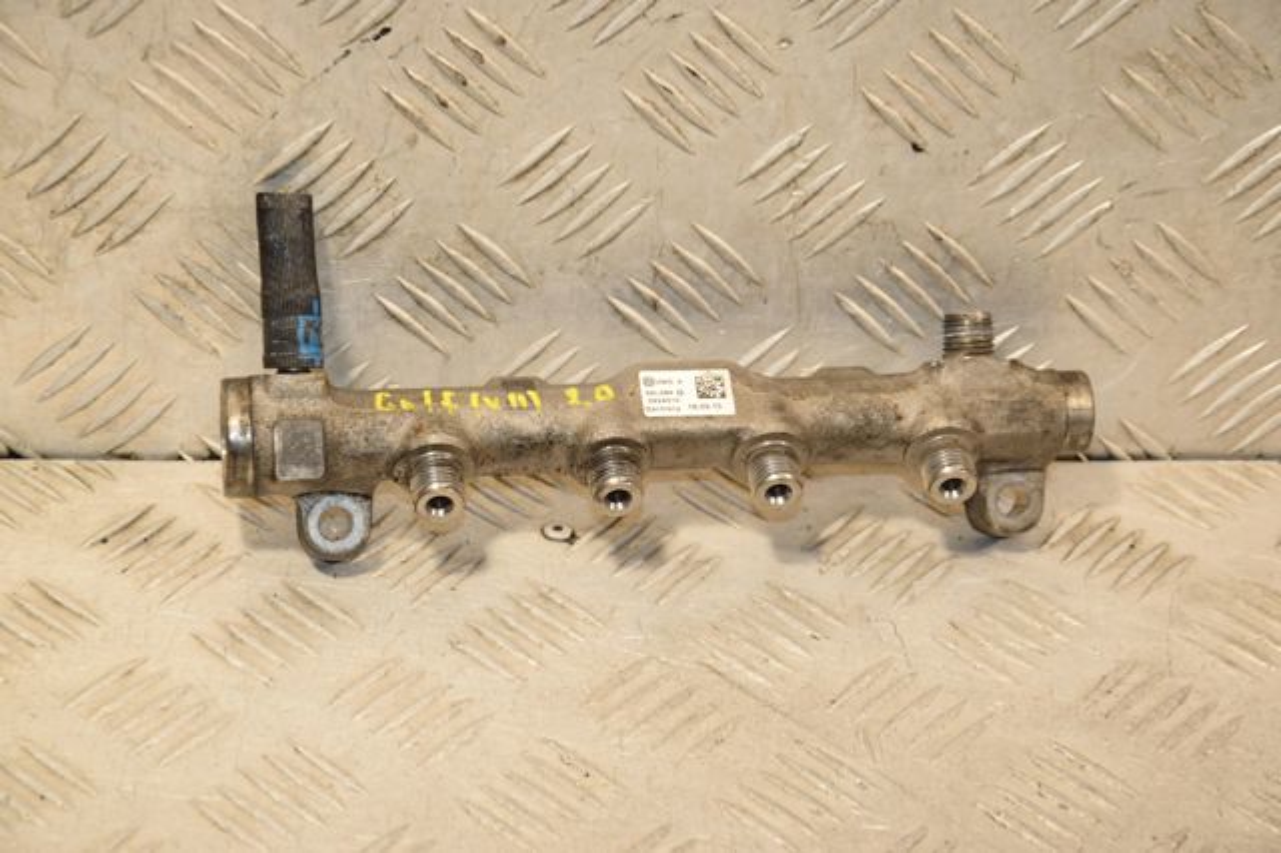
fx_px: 3734
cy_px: 426
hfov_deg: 19.5
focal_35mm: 105
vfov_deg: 13.0
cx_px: 640
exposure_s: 1/200
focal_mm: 70
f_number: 6.3
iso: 800
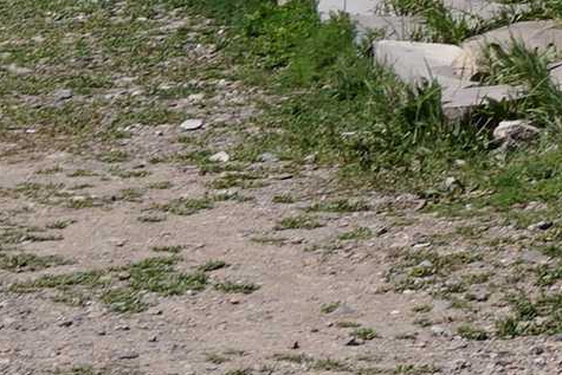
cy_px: -700
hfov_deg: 7.1
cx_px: 1503
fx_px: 4183
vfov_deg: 4.9
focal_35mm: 268
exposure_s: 1/125
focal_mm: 31
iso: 100
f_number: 14
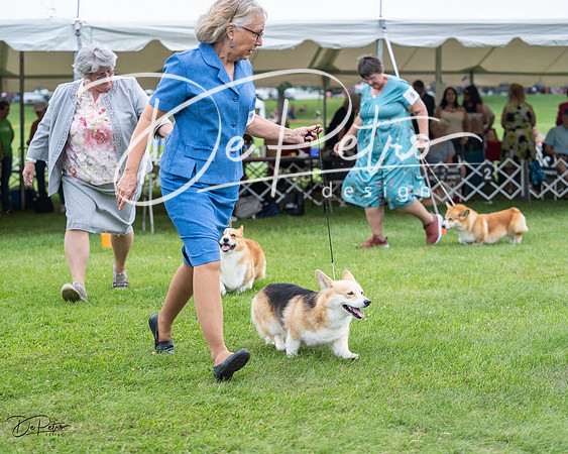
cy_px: 227
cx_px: 284
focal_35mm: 79
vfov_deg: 19.4
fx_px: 1325
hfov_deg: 24.2
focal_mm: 70
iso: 200
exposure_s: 1/640
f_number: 3.5
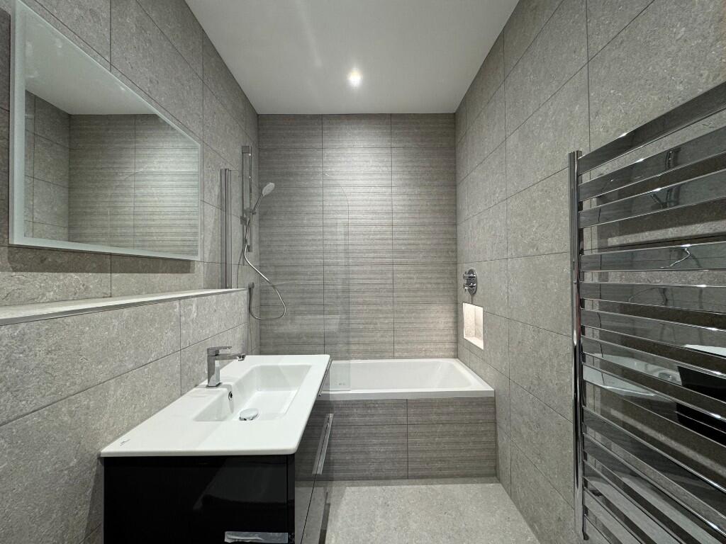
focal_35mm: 14
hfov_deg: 102.1
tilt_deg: +0.4
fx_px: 294
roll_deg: +0.5
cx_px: 363
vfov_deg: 85.7
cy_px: 272
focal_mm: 2.22
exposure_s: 1/50
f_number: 2.2
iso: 200
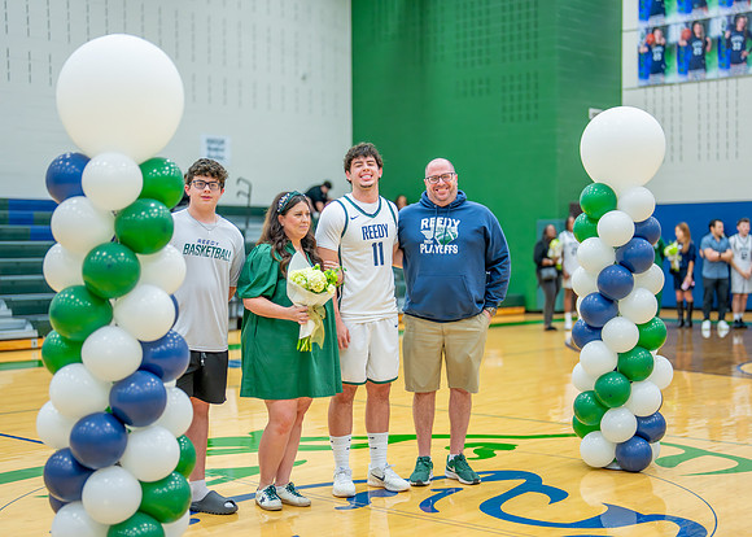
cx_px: 396
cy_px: 292
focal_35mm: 57
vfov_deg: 24.8
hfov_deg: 34.3
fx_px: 1219
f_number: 1.2
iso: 1000
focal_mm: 50
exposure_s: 1/800
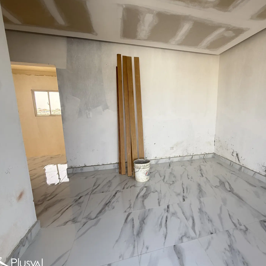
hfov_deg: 82.3
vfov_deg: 84.0
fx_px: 148
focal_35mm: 17
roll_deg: +0.4
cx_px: 167
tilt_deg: -8.8
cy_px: 134
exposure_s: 1/110
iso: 50
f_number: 2.2
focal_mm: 2.22
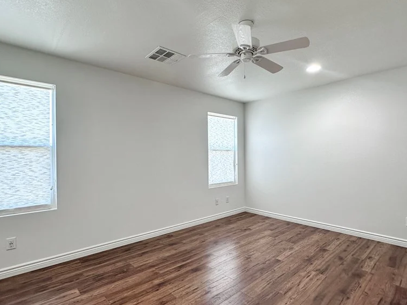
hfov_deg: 84.6
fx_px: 223
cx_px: 212
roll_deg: +0.0
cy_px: 158
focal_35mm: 19
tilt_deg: -0.7
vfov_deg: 68.6
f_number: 2.2
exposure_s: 1/120
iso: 160
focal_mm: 2.22
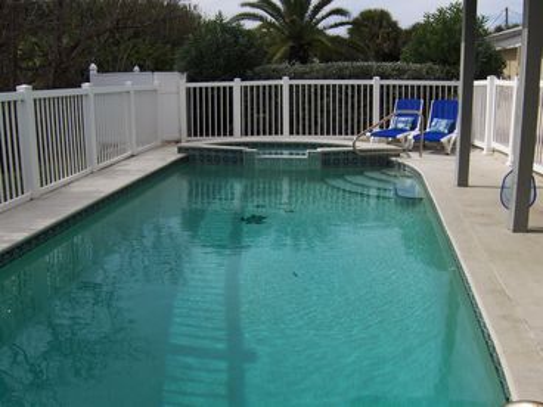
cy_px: 204
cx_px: 272
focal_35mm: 35
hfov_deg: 52.6
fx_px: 549
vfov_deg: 40.7
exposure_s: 1/513
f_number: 6.9
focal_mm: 7.5
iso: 100
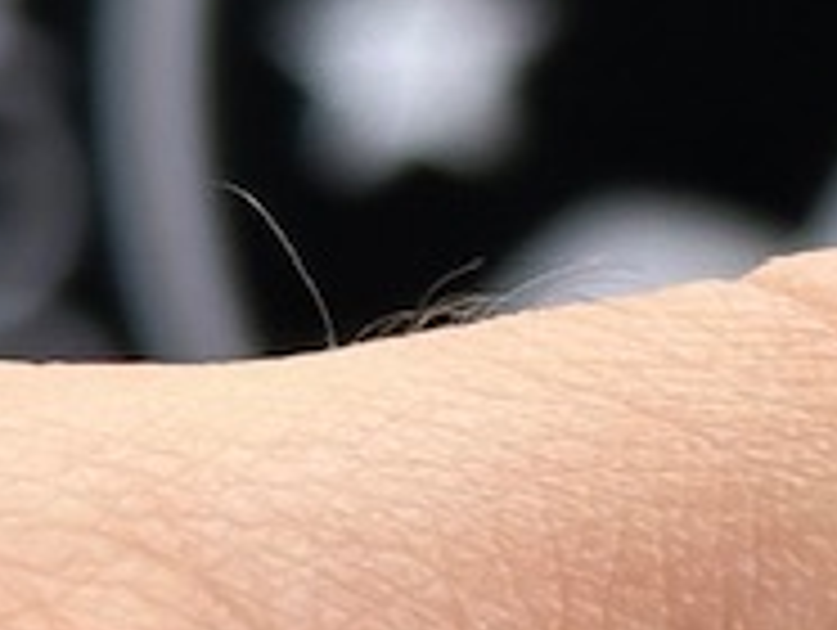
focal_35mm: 330
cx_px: 2538
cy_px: 428
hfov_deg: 5.6
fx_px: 7990
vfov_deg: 4.5
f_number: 1.78
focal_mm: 6.86
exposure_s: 1/927
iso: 64
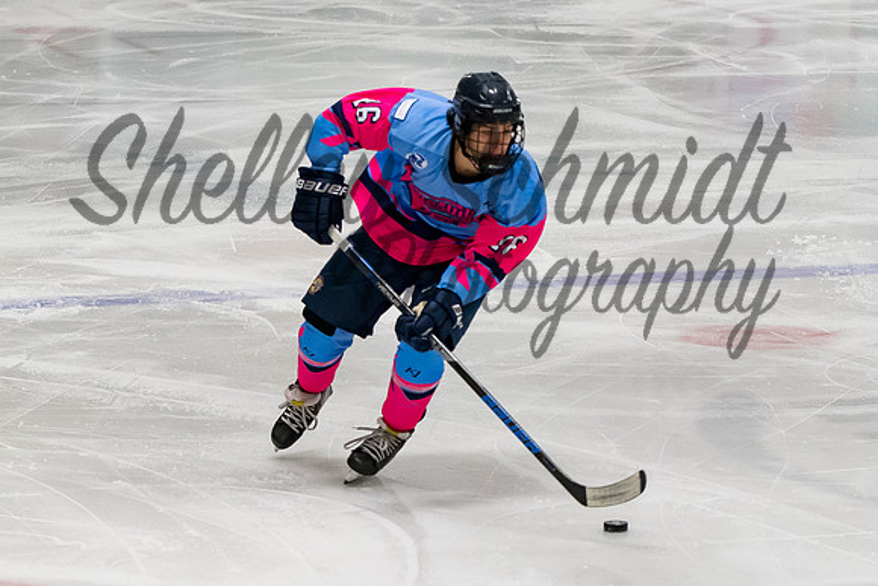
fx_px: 4966
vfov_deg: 6.8
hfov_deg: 10.1
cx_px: 501
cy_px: 240
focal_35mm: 204
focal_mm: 92
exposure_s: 1/800
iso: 2500
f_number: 3.5
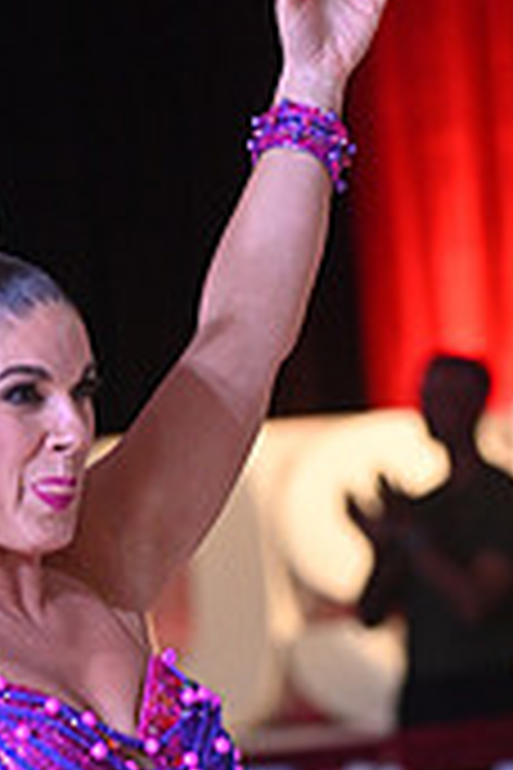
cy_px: 1198
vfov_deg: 3.4
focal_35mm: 611
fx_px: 13059
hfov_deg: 2.2
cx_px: -11
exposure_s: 1/320
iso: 2000
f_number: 6.3
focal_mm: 180
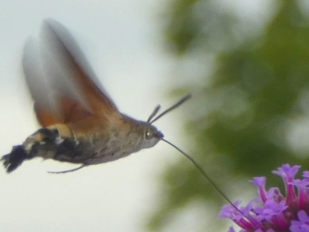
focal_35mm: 283
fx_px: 2526
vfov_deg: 5.3
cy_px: 140
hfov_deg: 7.0
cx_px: 176
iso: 80
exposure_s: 1/200
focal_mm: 35.8
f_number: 5.5
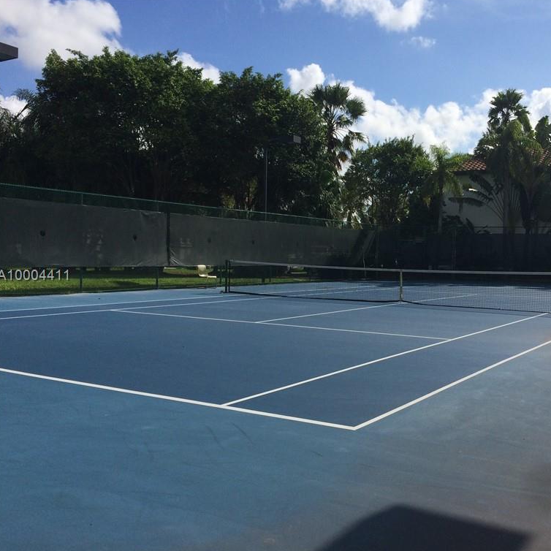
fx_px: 648
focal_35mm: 36
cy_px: 276
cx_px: 369
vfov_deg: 46.0
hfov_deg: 45.3
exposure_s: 1/4566
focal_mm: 4.12
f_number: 2.2
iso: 40
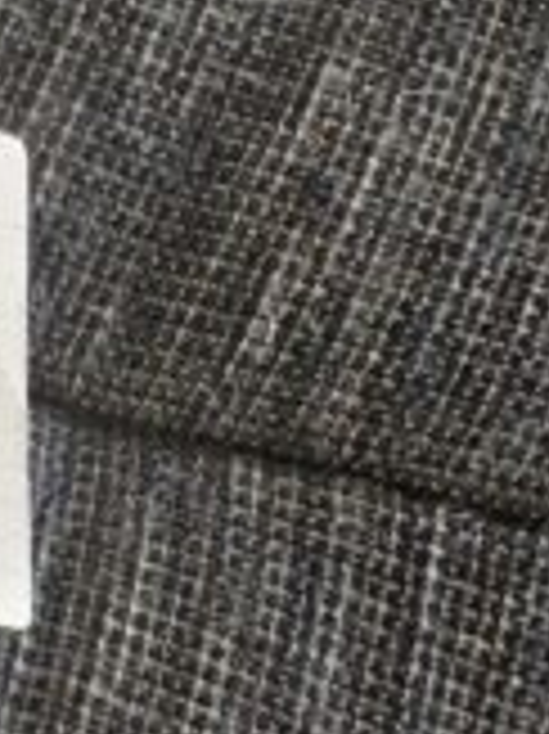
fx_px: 2986
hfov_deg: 8.6
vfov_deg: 11.7
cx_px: -1120
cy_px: 1725
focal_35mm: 141
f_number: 1.8
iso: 50
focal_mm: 5.4
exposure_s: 1/100
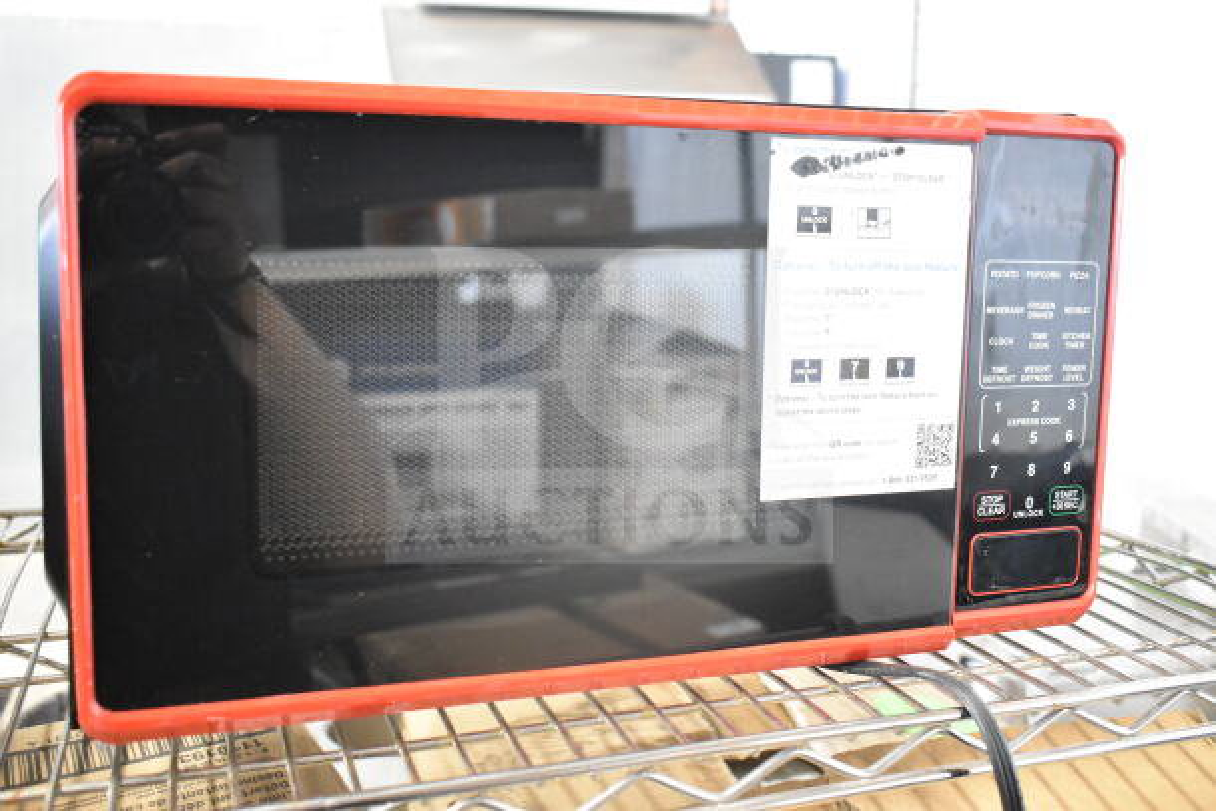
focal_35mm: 38
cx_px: 608
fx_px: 1267
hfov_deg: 51.3
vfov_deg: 35.5
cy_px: 406
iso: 8000
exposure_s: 1/40
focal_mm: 25
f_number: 4
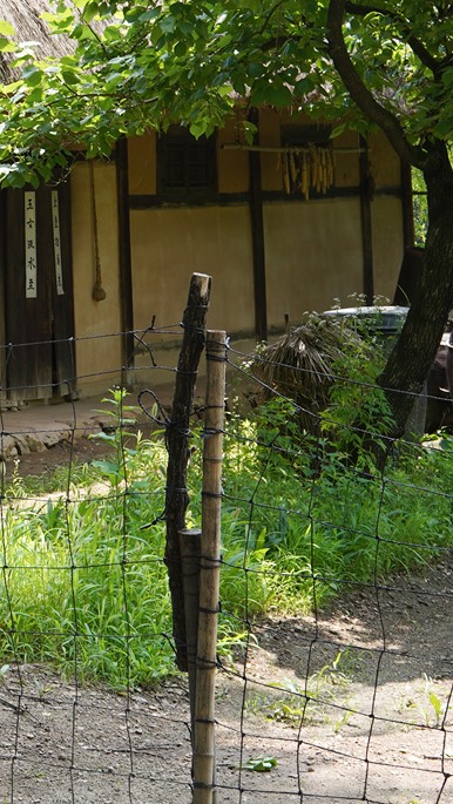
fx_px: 2282
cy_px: 182
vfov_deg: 19.8
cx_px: -385
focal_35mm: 107
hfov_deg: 10.6
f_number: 8
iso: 200
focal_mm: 35
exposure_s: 1/100
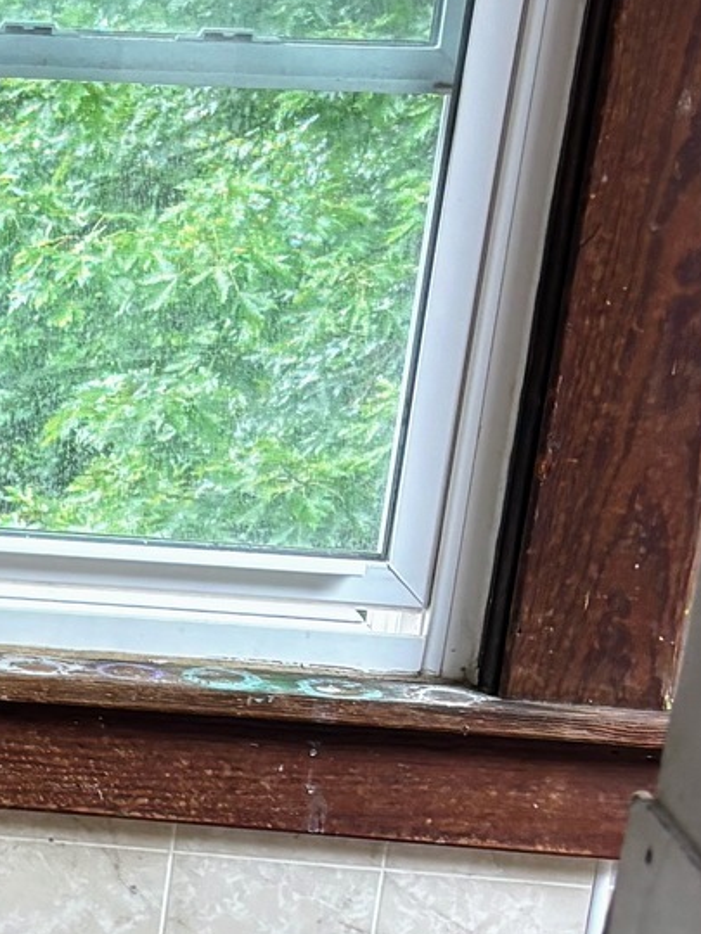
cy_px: 901
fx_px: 2997
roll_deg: -0.9
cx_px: -685
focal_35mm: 111
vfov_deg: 17.4
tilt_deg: -17.8
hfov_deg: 11.9
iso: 100
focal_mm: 5.96
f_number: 1.6
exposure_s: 1/60
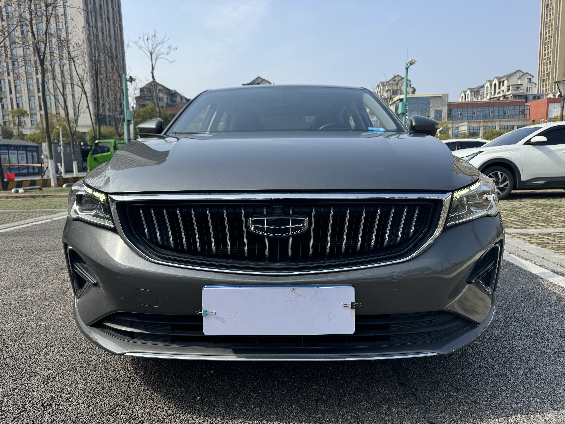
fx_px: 392
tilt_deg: -8.0
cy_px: 212
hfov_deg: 71.6
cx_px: 282
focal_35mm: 24
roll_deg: +2.2
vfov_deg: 56.8
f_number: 1.78
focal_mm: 6.76
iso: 80
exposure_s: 1/2959
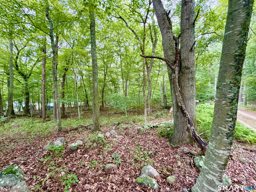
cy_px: 96
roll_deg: +0.0
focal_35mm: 14
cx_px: 128
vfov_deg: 85.7
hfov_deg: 102.1
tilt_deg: -3.1
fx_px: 104
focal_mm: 2.22
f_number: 2.2
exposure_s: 1/121
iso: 250
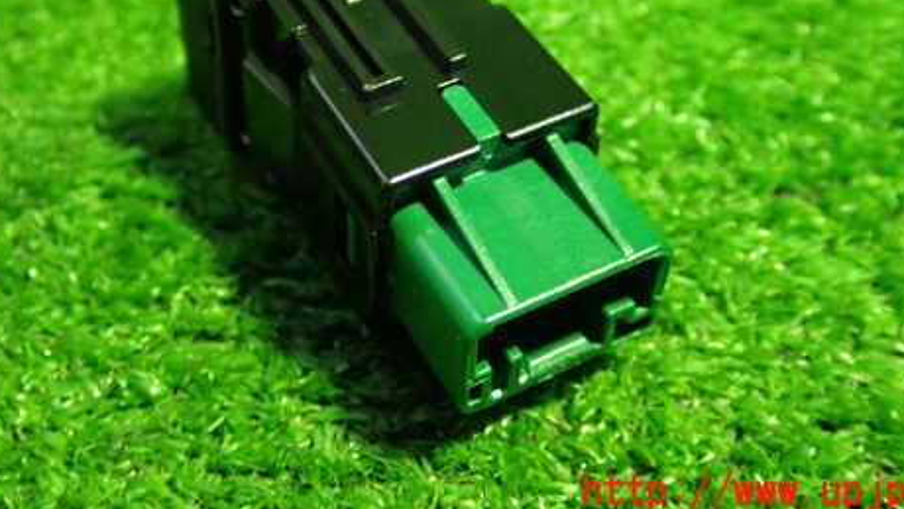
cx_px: 436
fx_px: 1295
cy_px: 75
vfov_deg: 21.8
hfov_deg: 38.5
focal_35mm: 54
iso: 800
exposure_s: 1/40
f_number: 2.7
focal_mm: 6.83
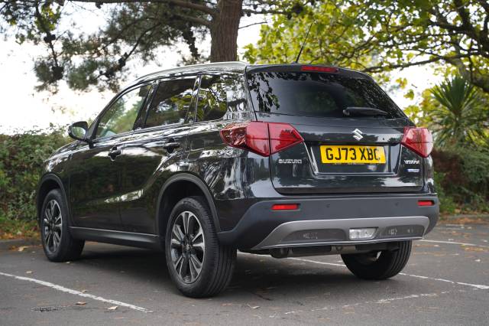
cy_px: 163
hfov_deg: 32.8
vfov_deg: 22.2
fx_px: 831
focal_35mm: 61
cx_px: 244
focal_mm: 61.2
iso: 1000
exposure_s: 1/160
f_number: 4
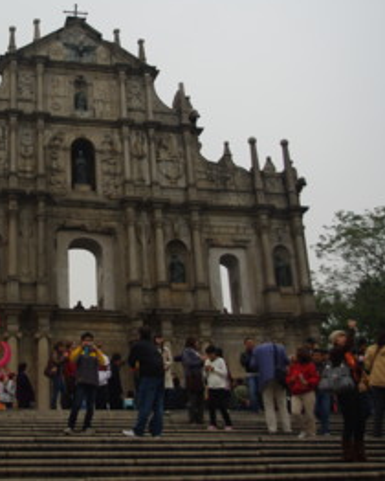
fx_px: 825
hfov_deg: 25.8
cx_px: 82
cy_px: 207
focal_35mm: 58
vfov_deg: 32.4
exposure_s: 1/45
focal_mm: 24.38
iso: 100
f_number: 4
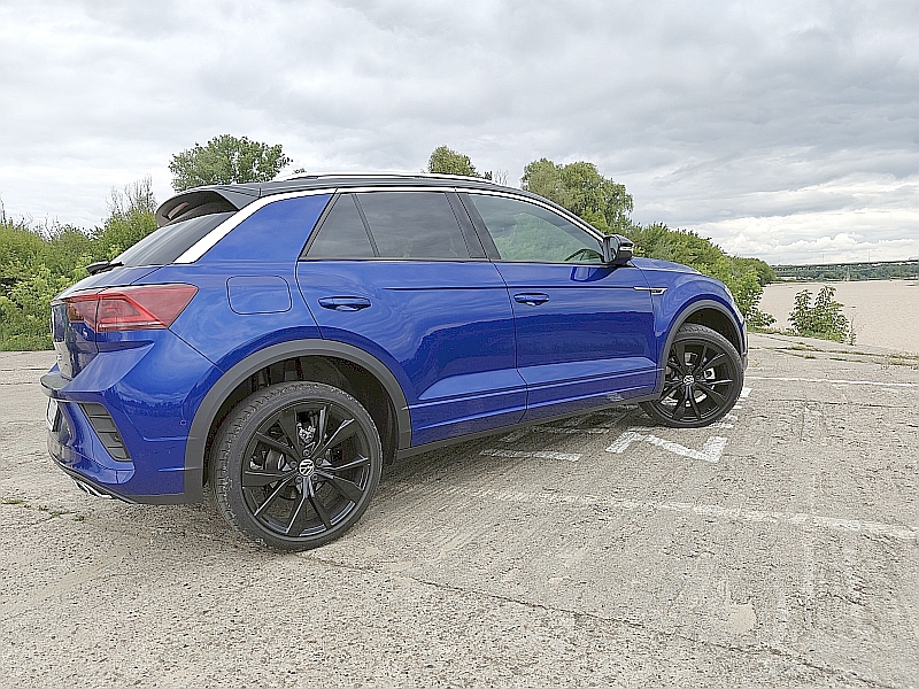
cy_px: 344
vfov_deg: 58.9
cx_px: 460
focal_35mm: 23
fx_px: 611
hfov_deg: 73.9
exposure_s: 1/911
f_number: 1.6
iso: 50
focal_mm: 6.06
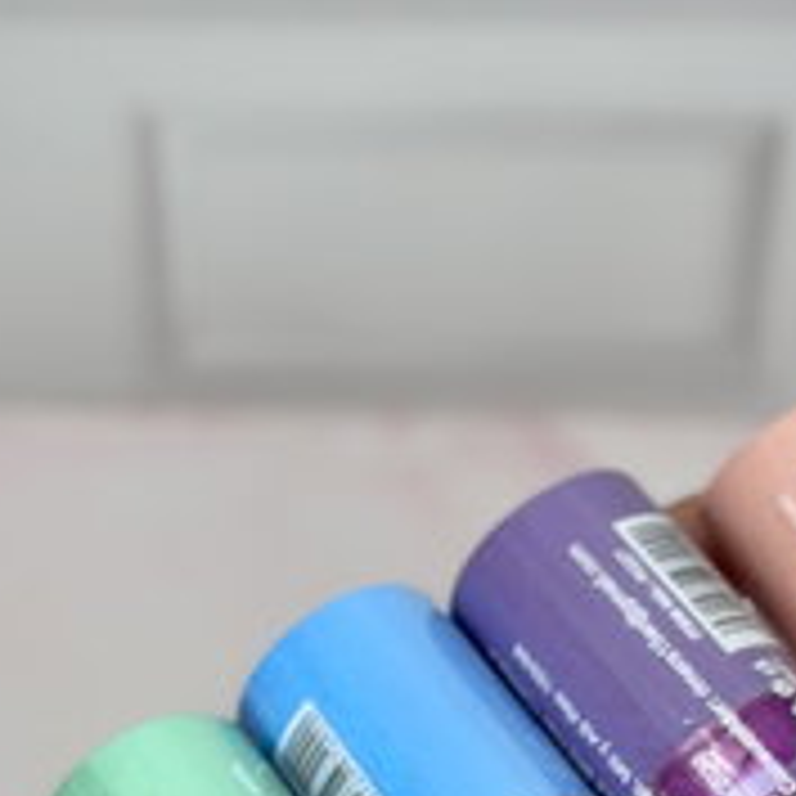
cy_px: 758
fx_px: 3330
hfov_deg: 13.6
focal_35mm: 128
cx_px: 396
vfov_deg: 13.5
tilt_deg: -48.5
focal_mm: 6.86
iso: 64
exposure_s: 1/114
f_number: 1.78
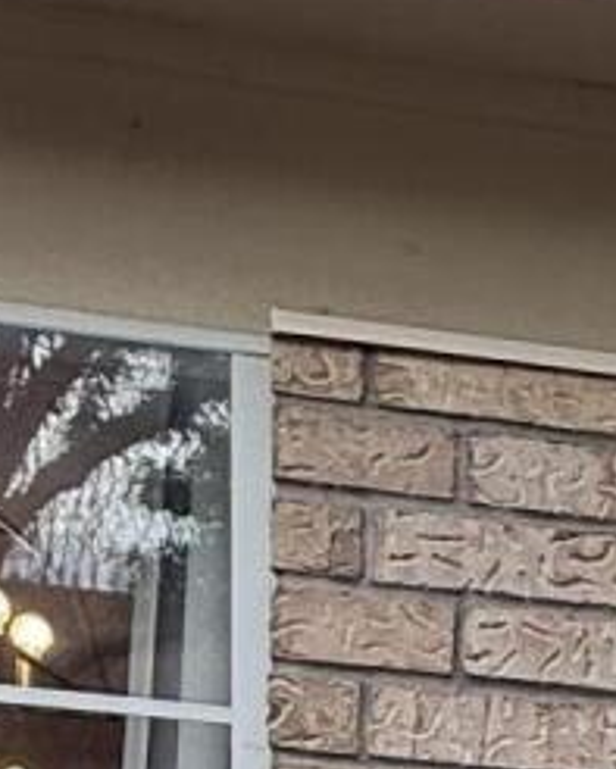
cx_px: 1323
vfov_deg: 14.4
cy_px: 1529
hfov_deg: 12.0
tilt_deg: -6.6
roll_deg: -1.3
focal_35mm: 111
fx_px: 2528
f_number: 2.2
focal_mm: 2.22
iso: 64
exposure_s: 1/232
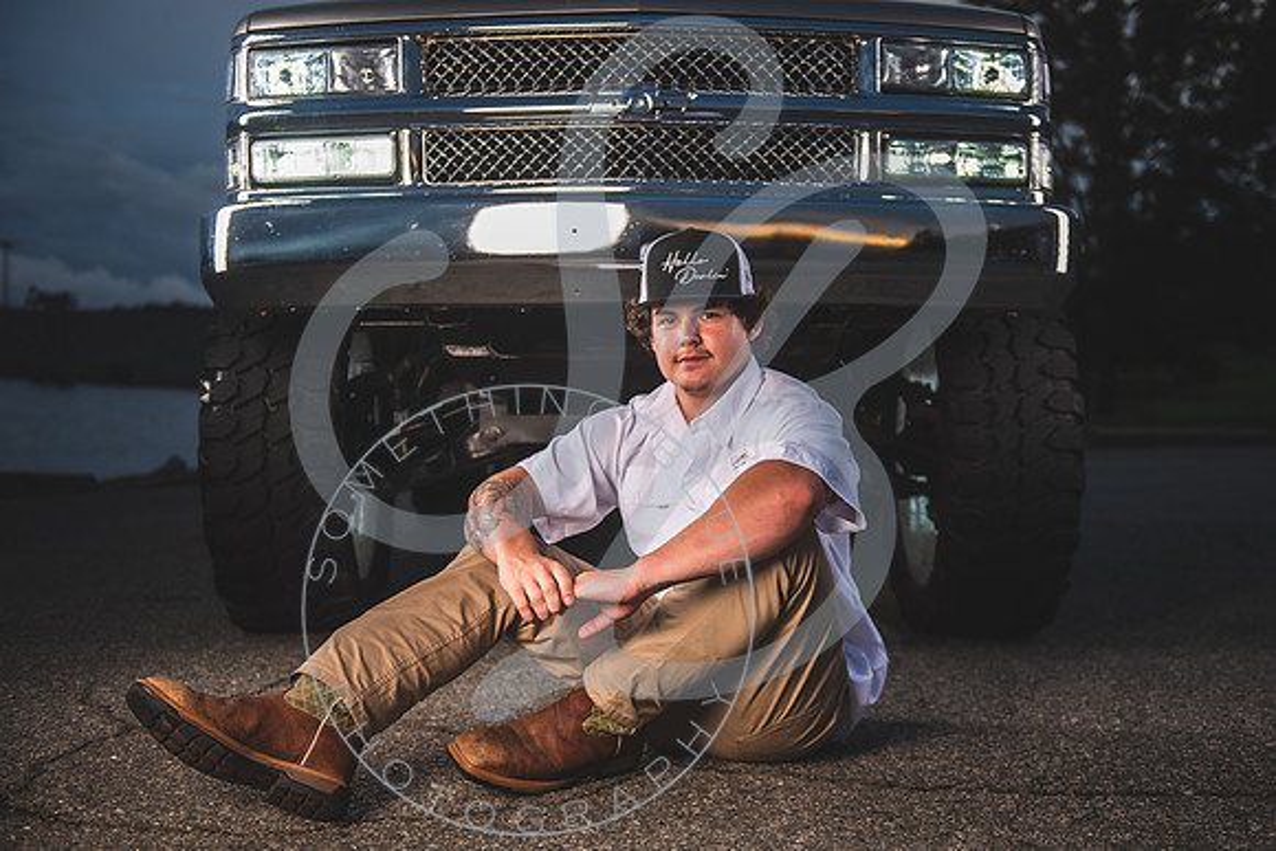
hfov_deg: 45.4
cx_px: 684
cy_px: 455
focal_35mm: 43
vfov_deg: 31.2
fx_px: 1525
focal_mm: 40
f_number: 2.8
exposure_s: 1/500
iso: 100
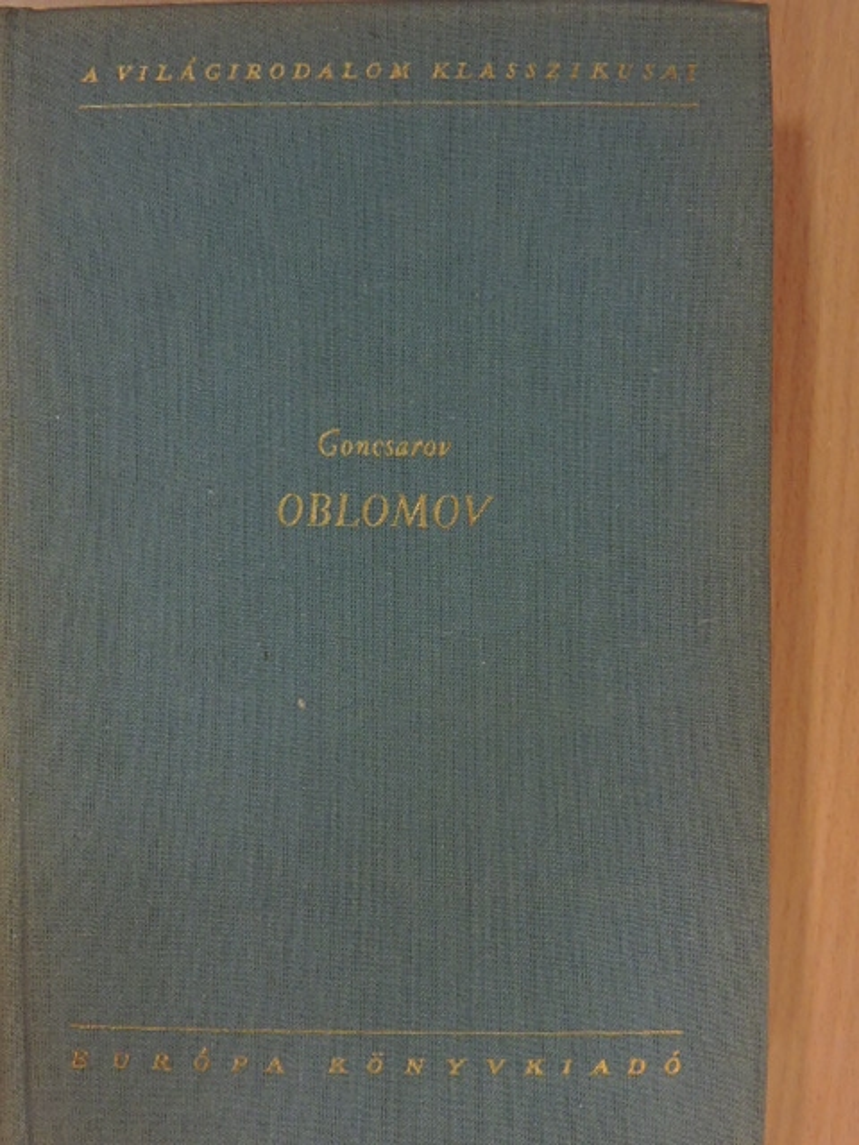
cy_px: 572
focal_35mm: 40
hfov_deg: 36.0
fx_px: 1323
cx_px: 430
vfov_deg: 46.8
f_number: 3.8
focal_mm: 7.2
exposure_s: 1/50
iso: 800
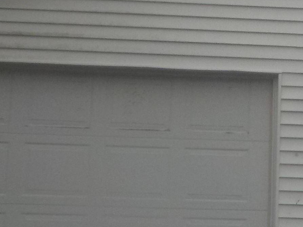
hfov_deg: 18.8
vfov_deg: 14.3
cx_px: 260
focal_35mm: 103
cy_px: 44
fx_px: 901
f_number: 3.3
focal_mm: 4.1
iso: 125
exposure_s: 1/320
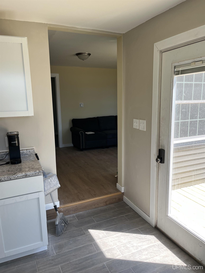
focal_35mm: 26
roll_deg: +3.1
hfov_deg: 53.1
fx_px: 205
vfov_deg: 67.3
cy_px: 136
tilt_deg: -10.2
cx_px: 102
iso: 50
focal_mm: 5.1
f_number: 1.6
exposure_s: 1/222
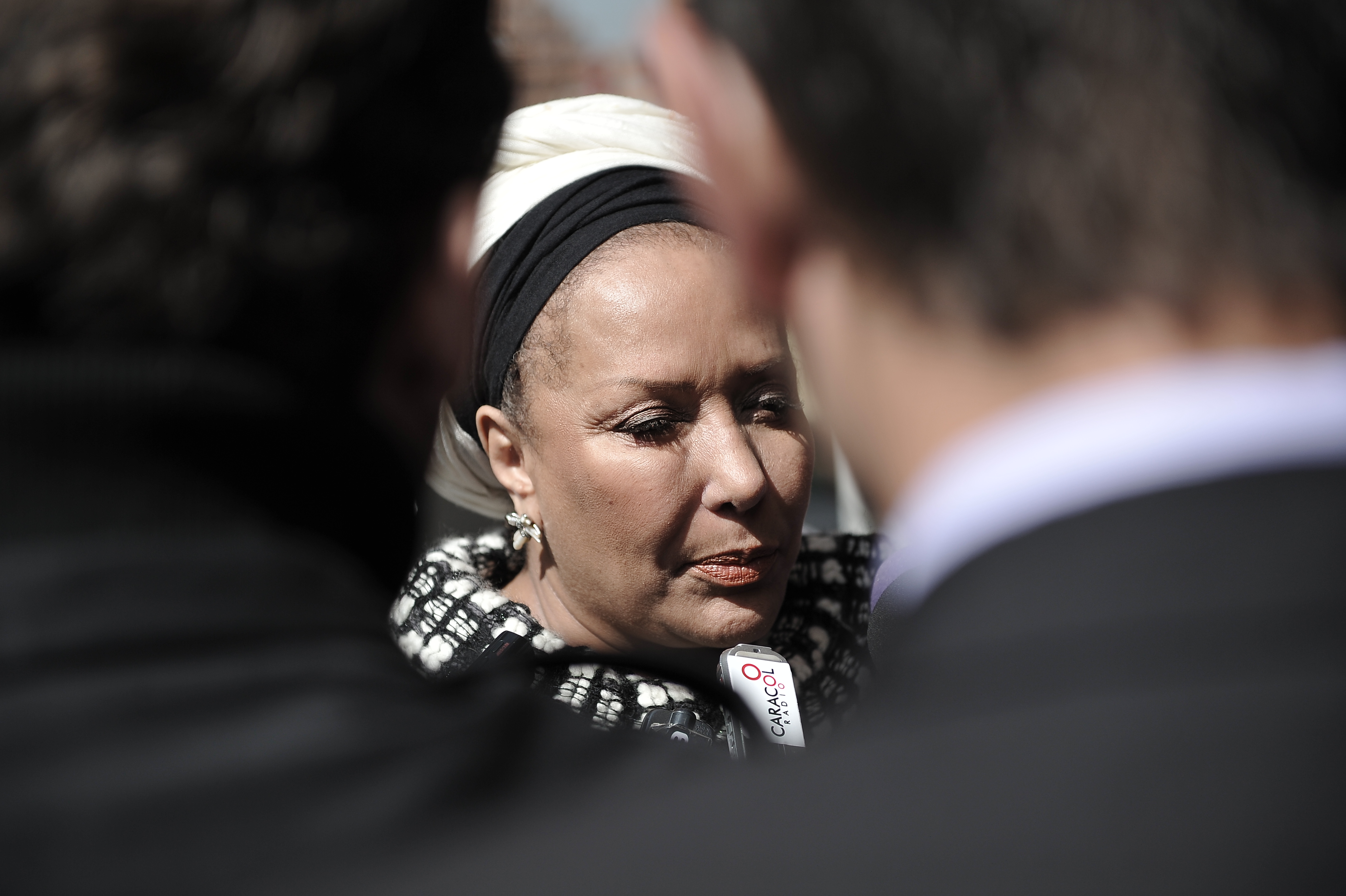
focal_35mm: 70
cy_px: 448
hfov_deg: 28.9
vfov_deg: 19.4
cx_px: 673
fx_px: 2616
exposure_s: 1/4000
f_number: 3.5
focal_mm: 70
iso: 400
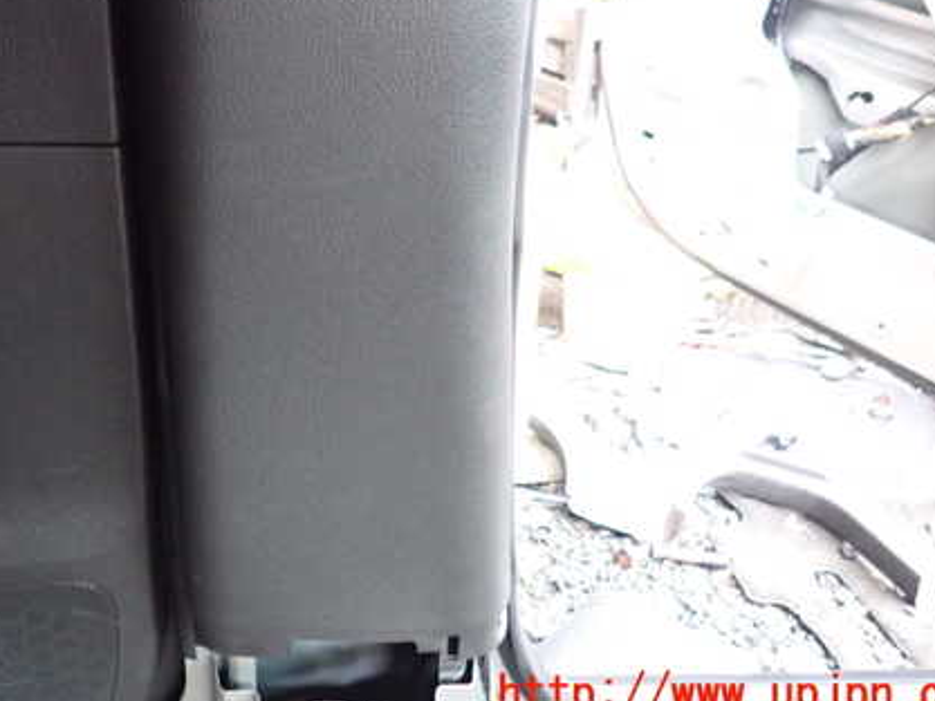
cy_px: 219
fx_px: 973
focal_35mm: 36
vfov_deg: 39.1
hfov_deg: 50.6
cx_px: 332
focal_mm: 4.5
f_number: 2
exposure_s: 1/30
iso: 800
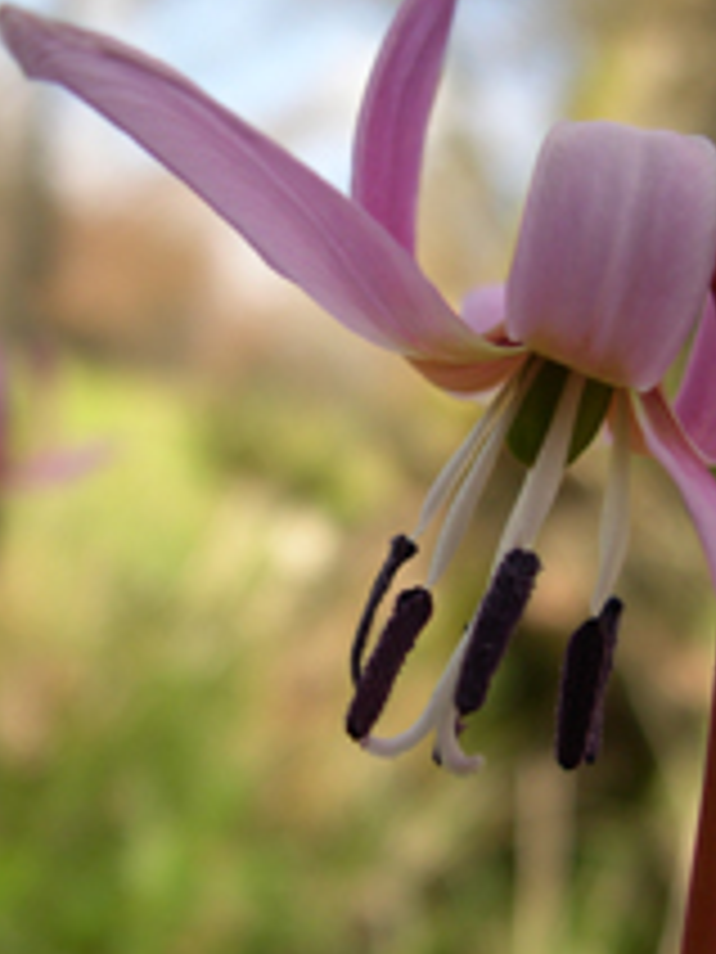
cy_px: 506
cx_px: 396
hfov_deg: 22.2
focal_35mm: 66
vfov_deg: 29.4
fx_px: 1820
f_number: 2.8
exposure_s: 1/500
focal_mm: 8
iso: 100
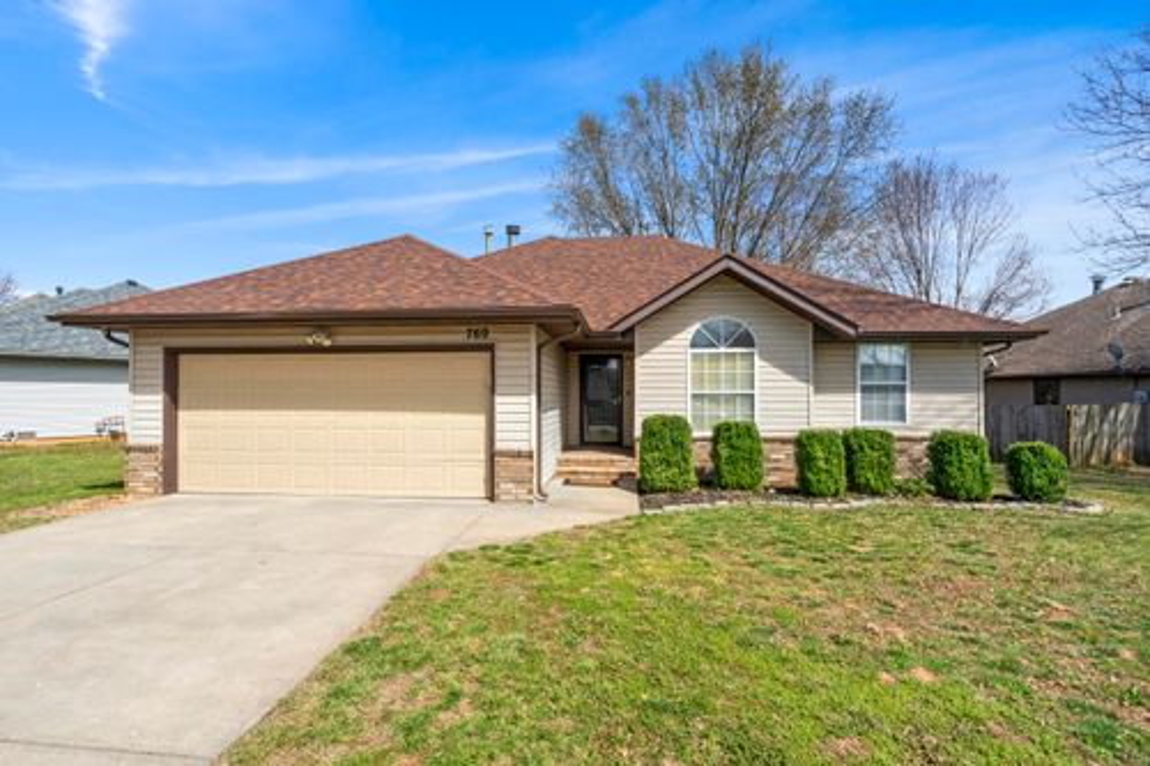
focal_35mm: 17
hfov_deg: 93.3
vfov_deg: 70.4
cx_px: 575
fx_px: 543
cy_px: 383
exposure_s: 1/800
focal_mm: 17
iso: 320
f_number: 13
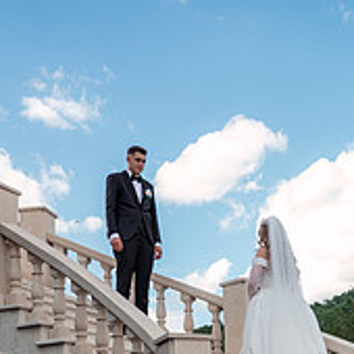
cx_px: 261
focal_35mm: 63
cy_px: 400
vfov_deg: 25.1
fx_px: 729
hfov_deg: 27.0
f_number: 3.5
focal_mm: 28
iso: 160
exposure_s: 1/500
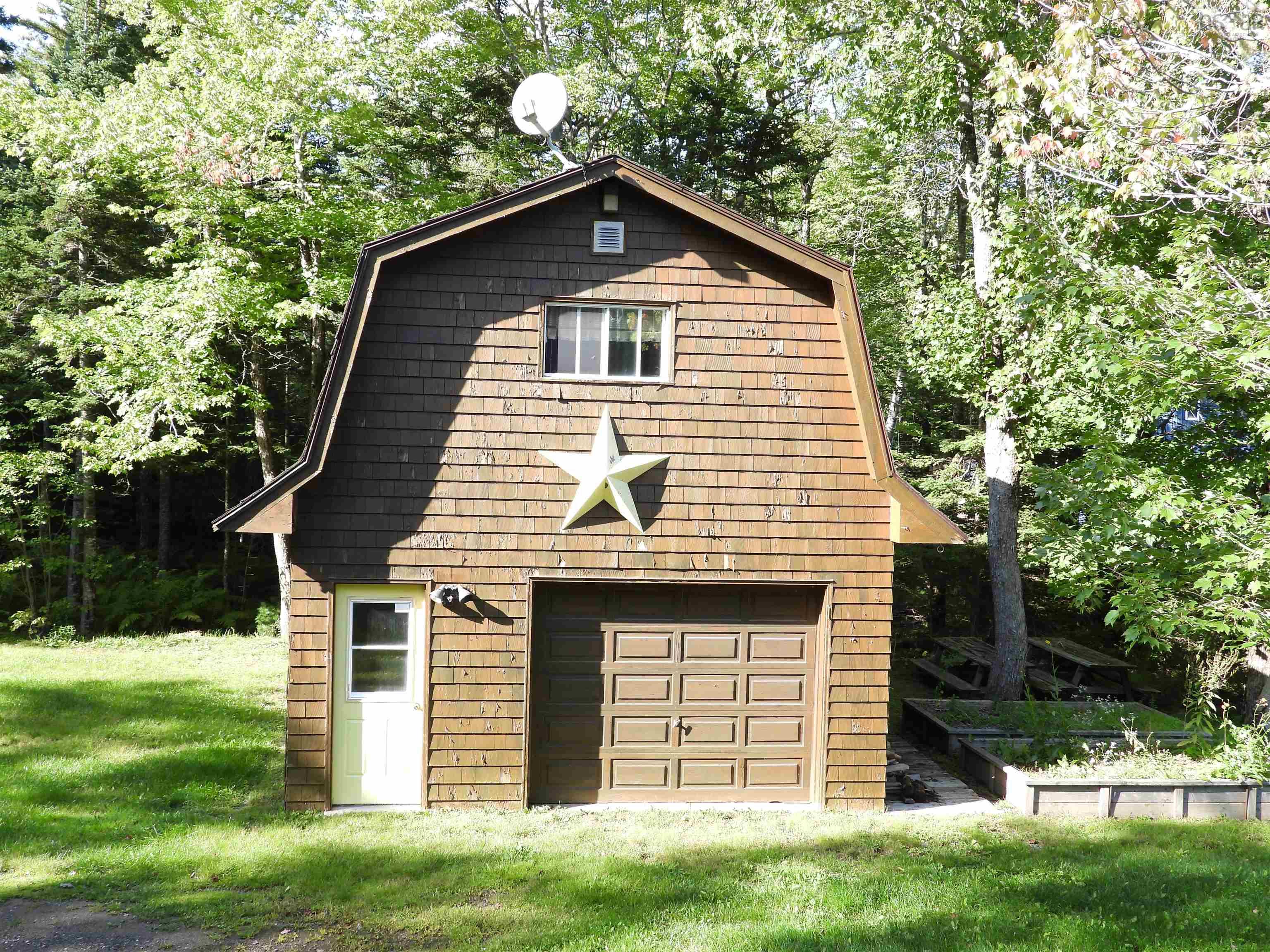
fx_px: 1174
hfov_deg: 56.8
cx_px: 635
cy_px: 476
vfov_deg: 44.2
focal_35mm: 32
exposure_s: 1/200
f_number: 3.2
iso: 100
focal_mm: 5.8
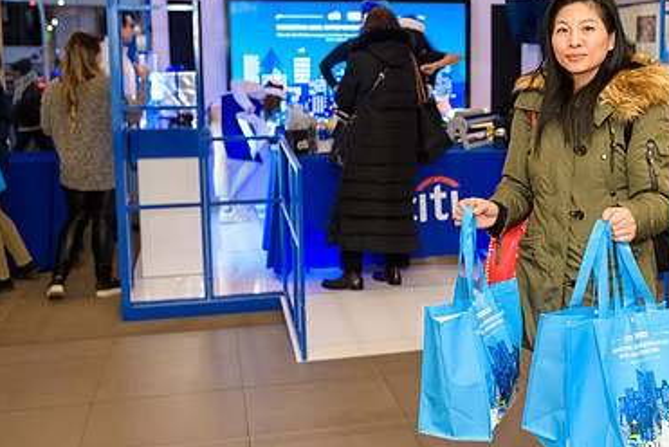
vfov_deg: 26.9
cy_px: 165
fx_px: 930
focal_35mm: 50
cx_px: 462
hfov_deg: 39.0
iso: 800
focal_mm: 32
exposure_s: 1/125
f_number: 3.2
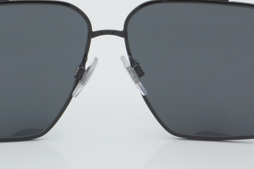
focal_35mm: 124
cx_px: 109
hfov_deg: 16.5
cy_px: 56
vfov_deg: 11.0
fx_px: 875
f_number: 32
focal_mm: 50
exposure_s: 1/4
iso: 100
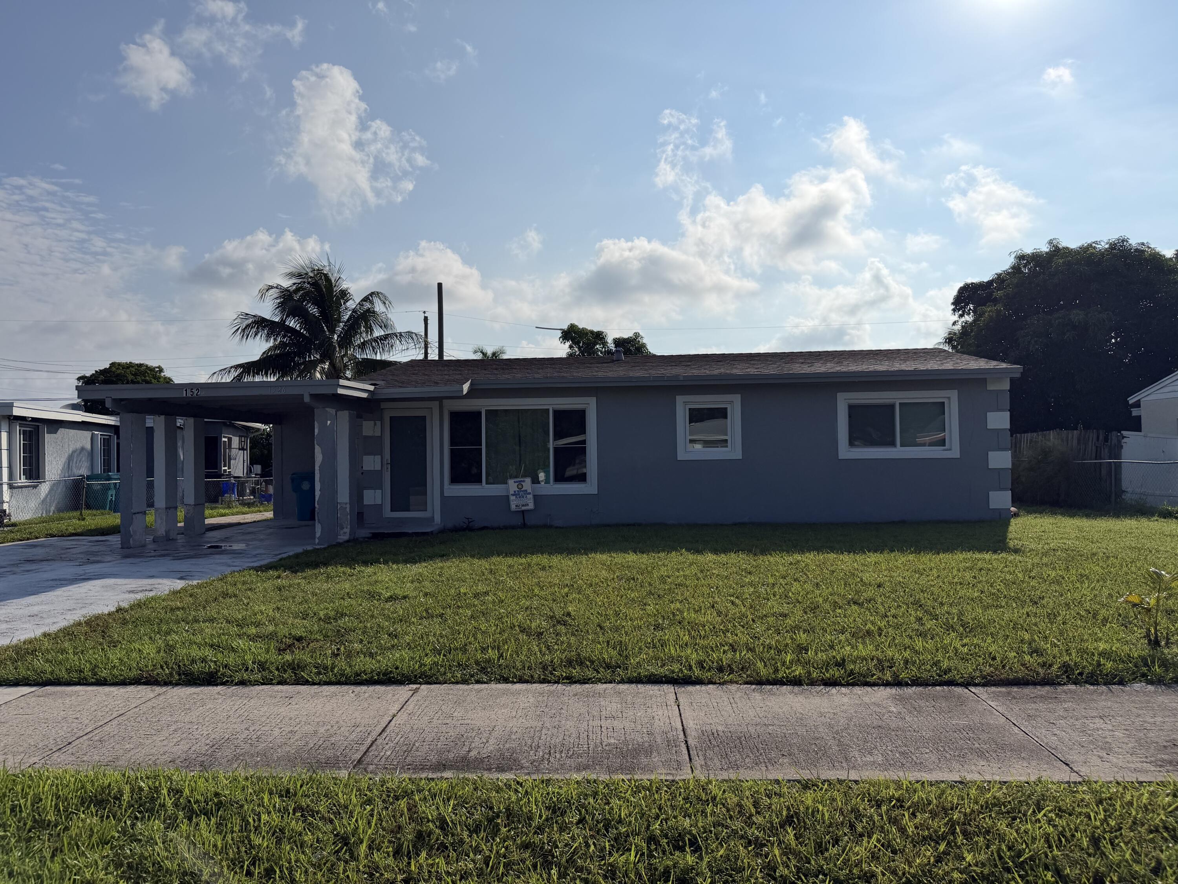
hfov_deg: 71.6
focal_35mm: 24
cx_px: 589
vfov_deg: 56.8
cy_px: 442
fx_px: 817
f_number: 1.78
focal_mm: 6.76
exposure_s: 1/22727
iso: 100
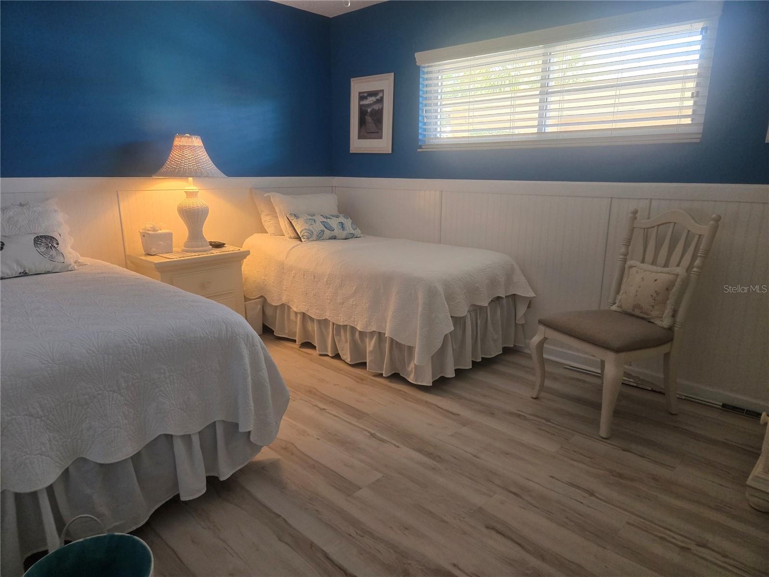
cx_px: 384
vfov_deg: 58.9
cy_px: 288
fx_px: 511
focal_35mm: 23
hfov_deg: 73.9
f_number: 1.8
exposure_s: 1/120
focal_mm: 5.4
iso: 400
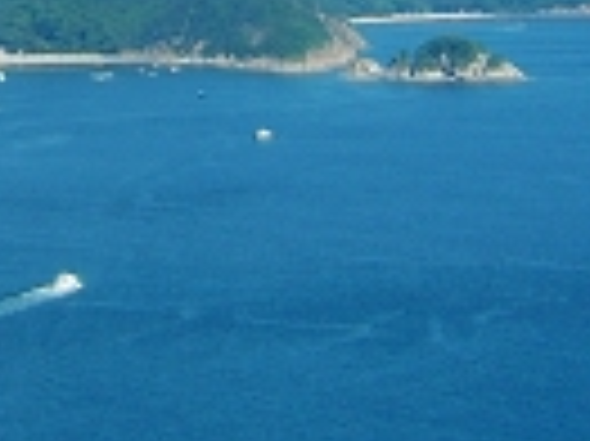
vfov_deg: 10.1
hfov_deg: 13.6
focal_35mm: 142
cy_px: -225
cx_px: -86
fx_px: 2418
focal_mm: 8.13
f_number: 5.6
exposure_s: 1/210
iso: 50
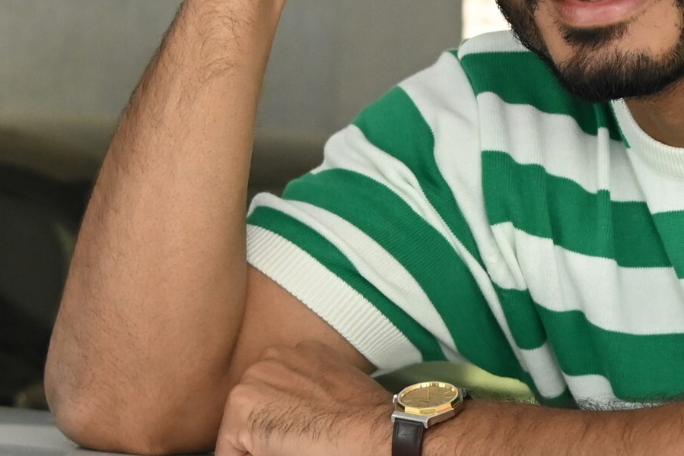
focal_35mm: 144
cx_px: 581
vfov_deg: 9.5
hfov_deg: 14.1
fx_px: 2737
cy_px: 70
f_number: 4
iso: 2500
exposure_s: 1/200
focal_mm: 38
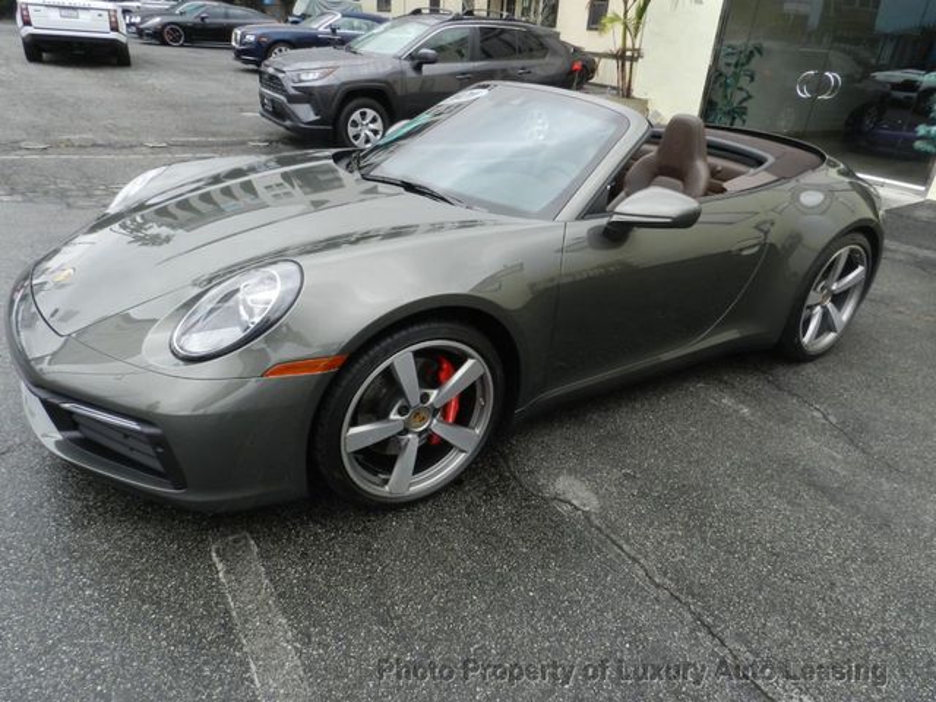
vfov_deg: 58.9
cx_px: 468
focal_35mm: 23
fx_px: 622
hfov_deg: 73.9
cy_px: 351
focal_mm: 4
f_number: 8
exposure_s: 1/50
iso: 160
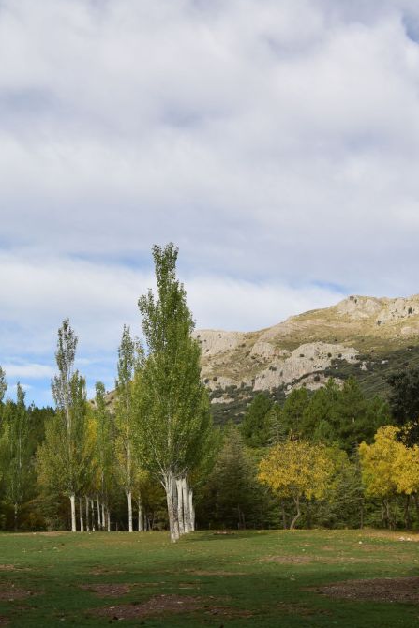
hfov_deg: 24.6
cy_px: 314
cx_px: 224
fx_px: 960
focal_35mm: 55
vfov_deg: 36.2
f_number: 7.1
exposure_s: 1/160
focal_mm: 24
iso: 160
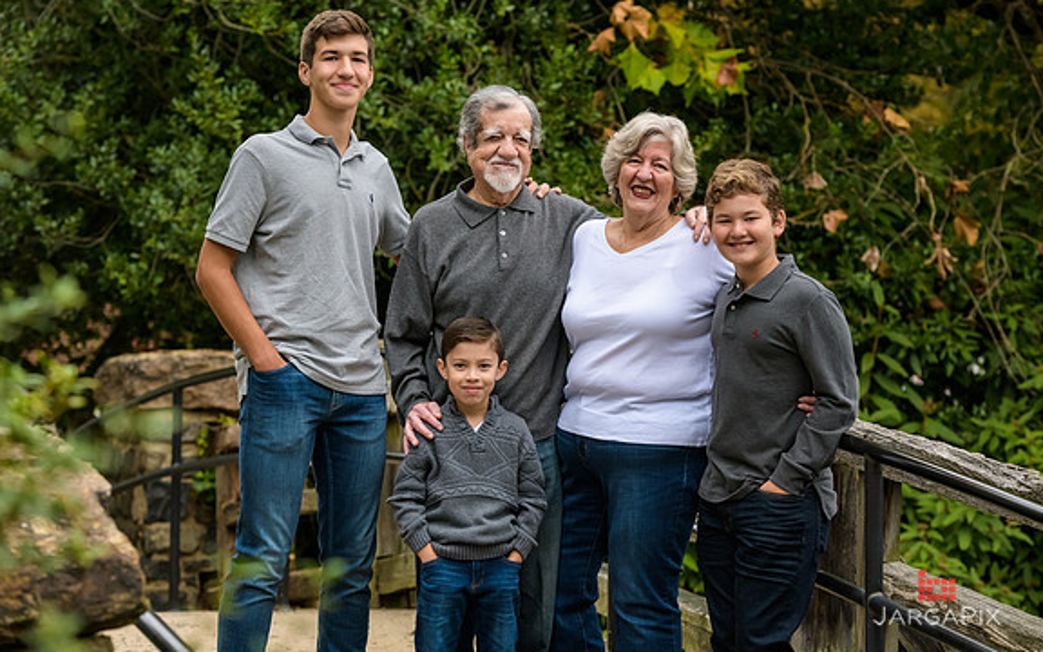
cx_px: 522
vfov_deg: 11.4
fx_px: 3269
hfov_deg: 18.1
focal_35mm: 115
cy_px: 314
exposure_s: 1/400
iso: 1000
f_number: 5.6
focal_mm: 112
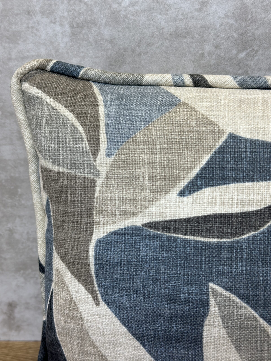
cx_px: 136
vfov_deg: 39.7
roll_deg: +3.3
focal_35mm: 48
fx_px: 501
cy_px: 180
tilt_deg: -17.0
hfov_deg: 30.3
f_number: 1.78
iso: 80
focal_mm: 6.86
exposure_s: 1/279
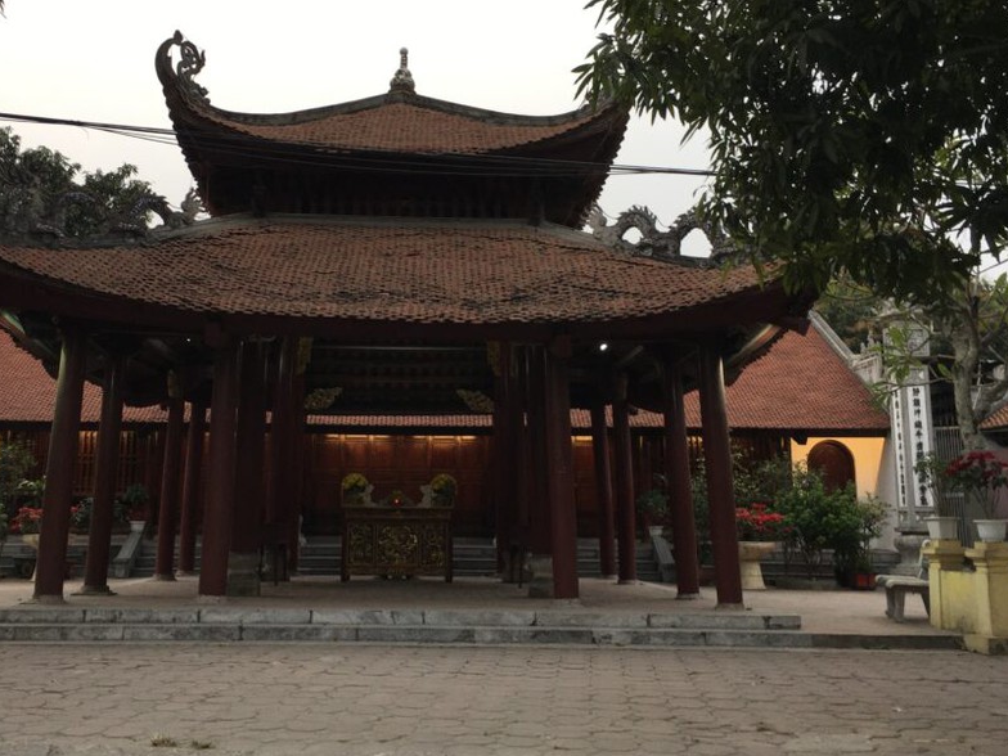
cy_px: 336
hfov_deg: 50.0
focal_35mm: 37
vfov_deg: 38.6
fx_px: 1077
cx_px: 432
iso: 40
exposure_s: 1/100
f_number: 2.2
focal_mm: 4.15
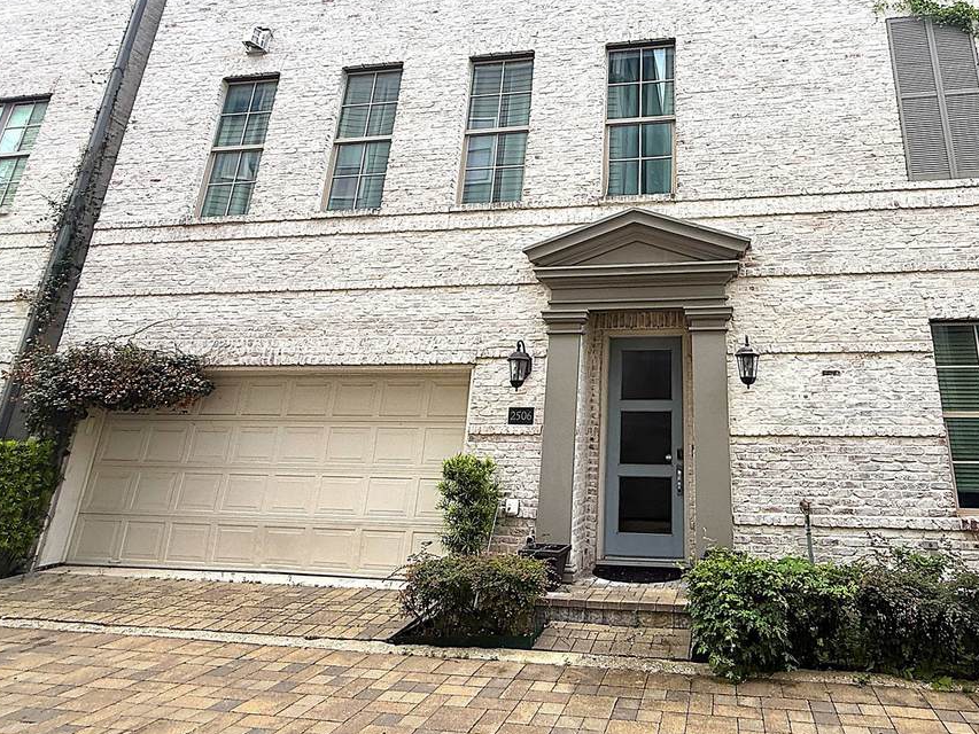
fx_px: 594
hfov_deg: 76.7
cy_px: 261
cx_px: 645
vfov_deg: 62.3
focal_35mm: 21
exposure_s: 1/619
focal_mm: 2.22
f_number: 2.2
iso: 50
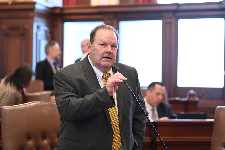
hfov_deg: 20.0
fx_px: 637
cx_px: 112
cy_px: 75
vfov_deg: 13.4
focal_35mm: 102
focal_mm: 102
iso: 3200
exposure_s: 1/200
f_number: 2.8
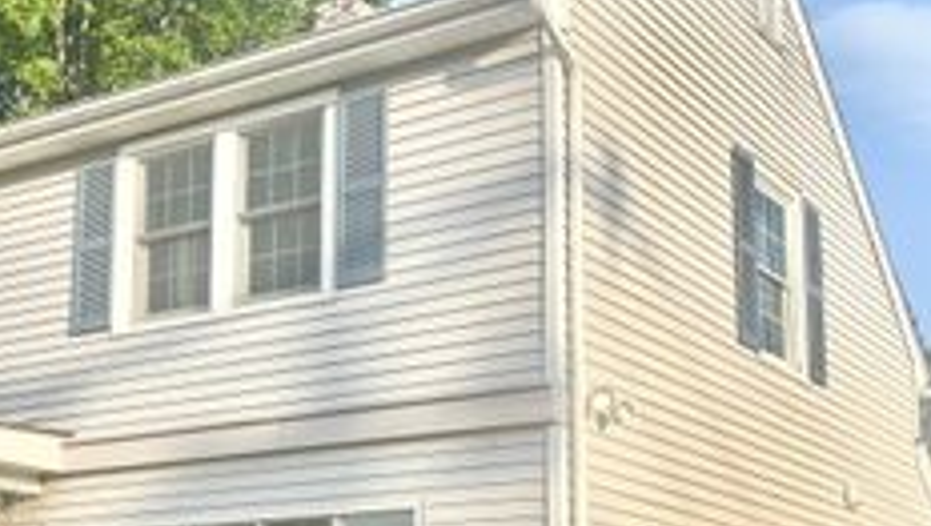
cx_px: 313
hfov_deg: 34.0
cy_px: 420
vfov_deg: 19.6
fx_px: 1507
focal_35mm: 61
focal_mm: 5.96
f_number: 1.6
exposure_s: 1/2639
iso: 50
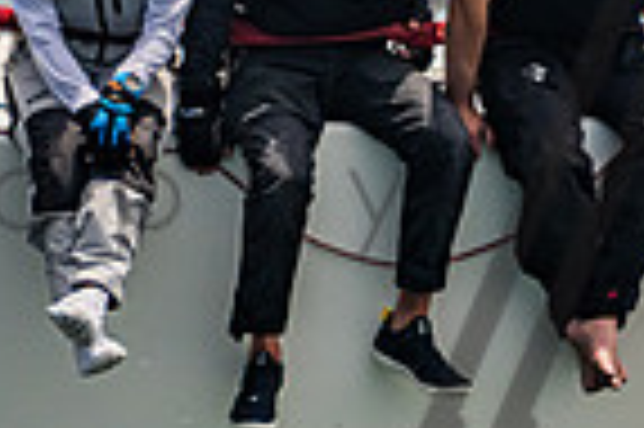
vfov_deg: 0.9
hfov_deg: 1.4
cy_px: -146
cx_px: 207
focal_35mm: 1505
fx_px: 26892
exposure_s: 1/4000
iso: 500
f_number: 8
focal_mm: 370
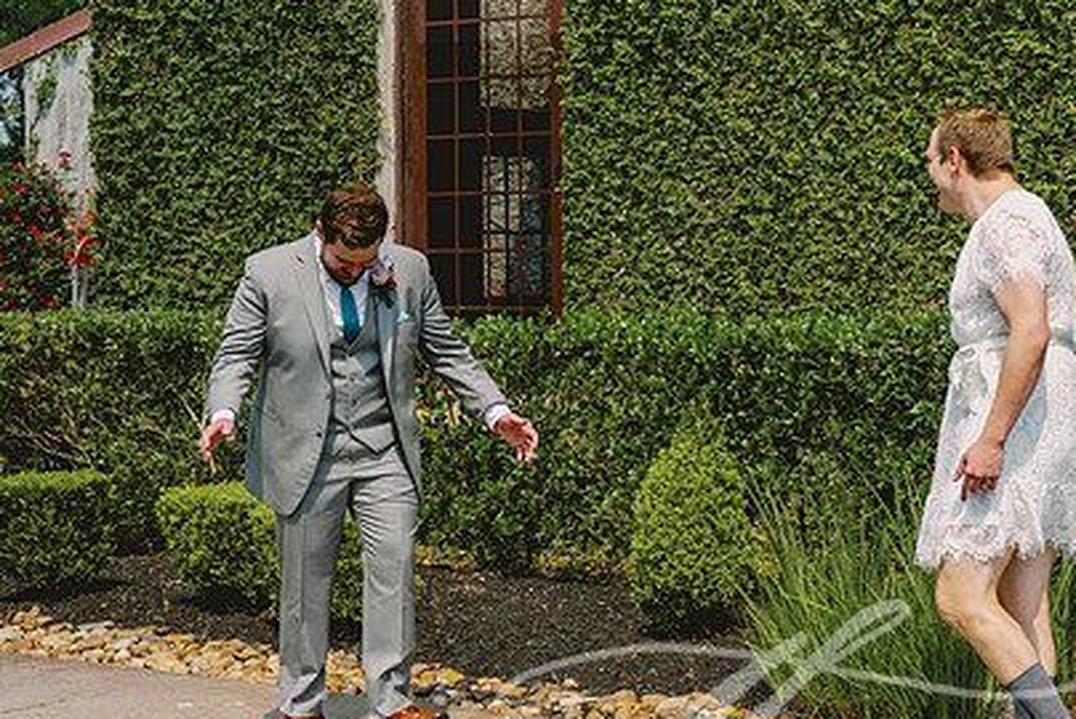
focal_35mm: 81
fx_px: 2423
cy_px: 348
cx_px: 974
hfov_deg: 24.3
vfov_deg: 16.9
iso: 64
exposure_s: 1/1000
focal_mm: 44
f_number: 3.5
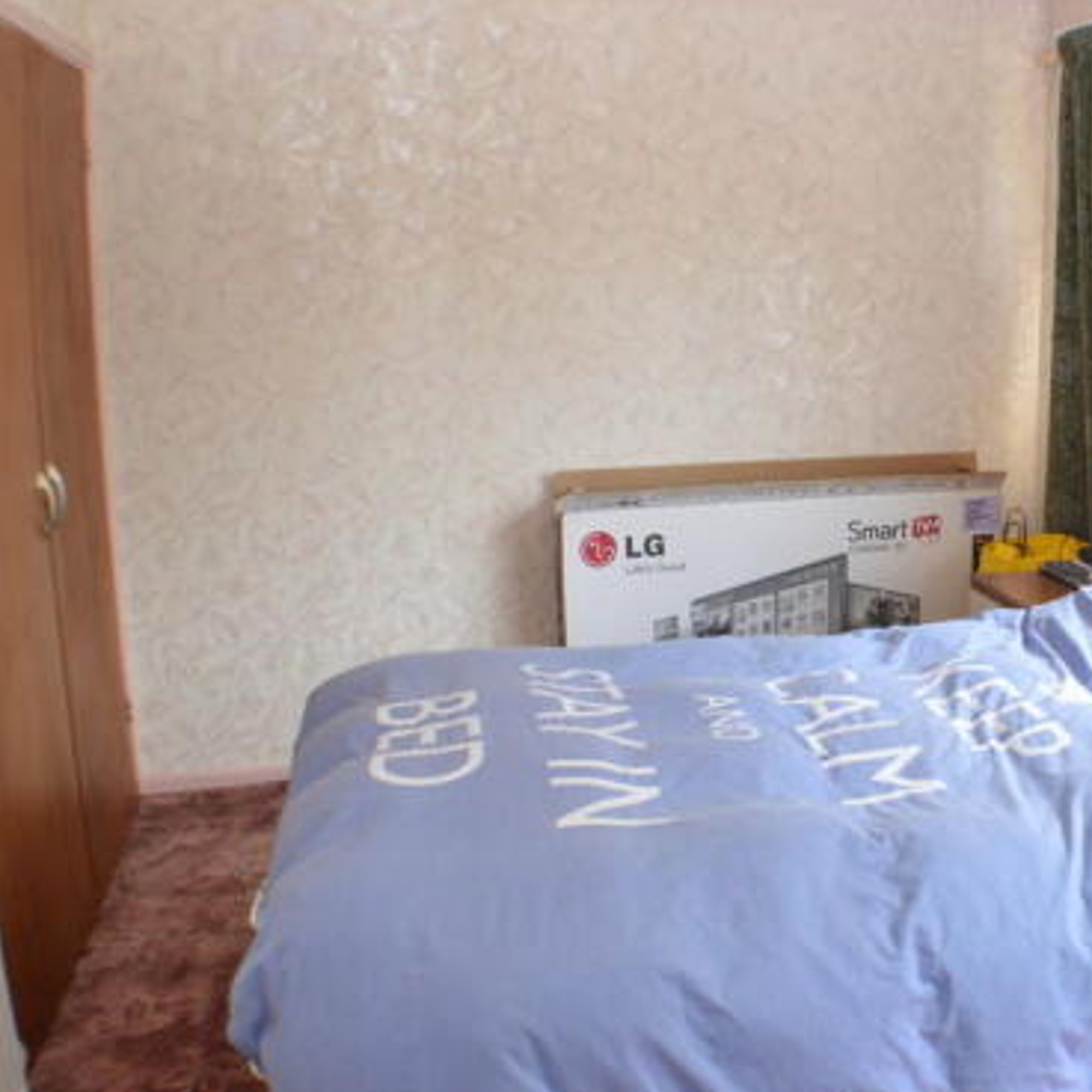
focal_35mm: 50
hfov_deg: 32.8
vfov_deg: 34.0
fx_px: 1785
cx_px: 923
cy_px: 525
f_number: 11
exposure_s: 1/30
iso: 800
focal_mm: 22
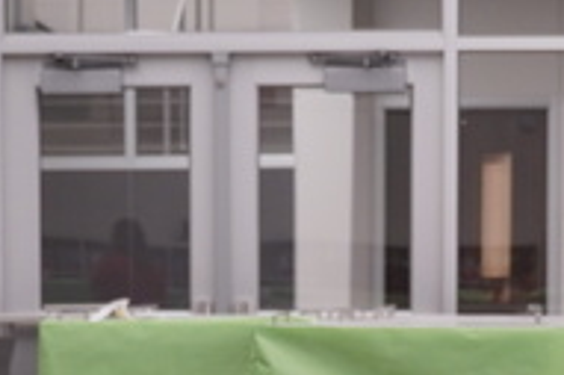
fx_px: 3021
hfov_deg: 10.7
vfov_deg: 6.9
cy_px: 746
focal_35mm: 193
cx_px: 360
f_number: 2.8
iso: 320
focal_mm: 24
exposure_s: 1/100
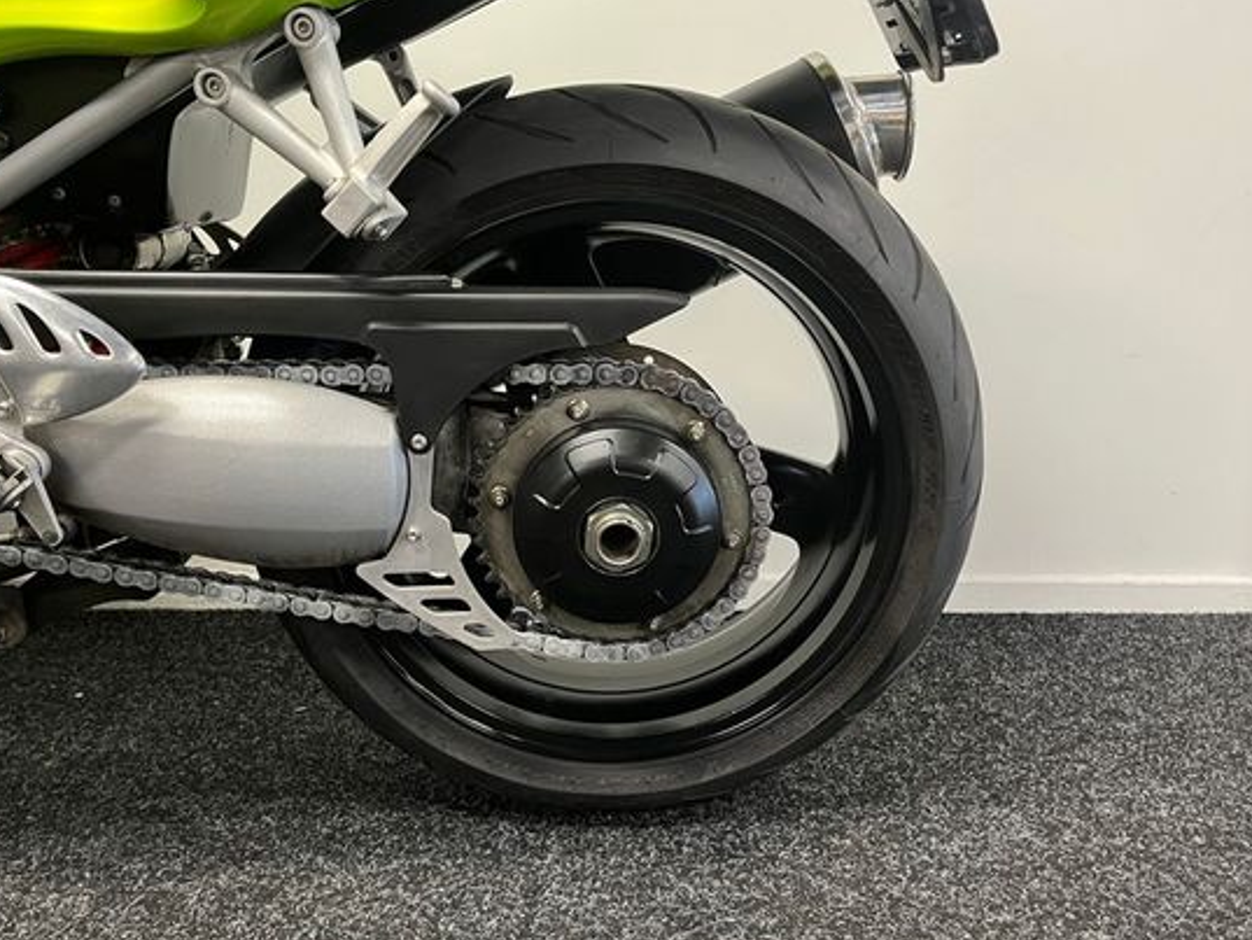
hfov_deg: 58.3
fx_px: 1121
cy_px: 476
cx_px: 602
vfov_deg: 45.5
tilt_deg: -13.5
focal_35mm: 31
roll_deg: +0.0
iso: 250
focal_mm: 5.1
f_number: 1.6
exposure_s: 1/50
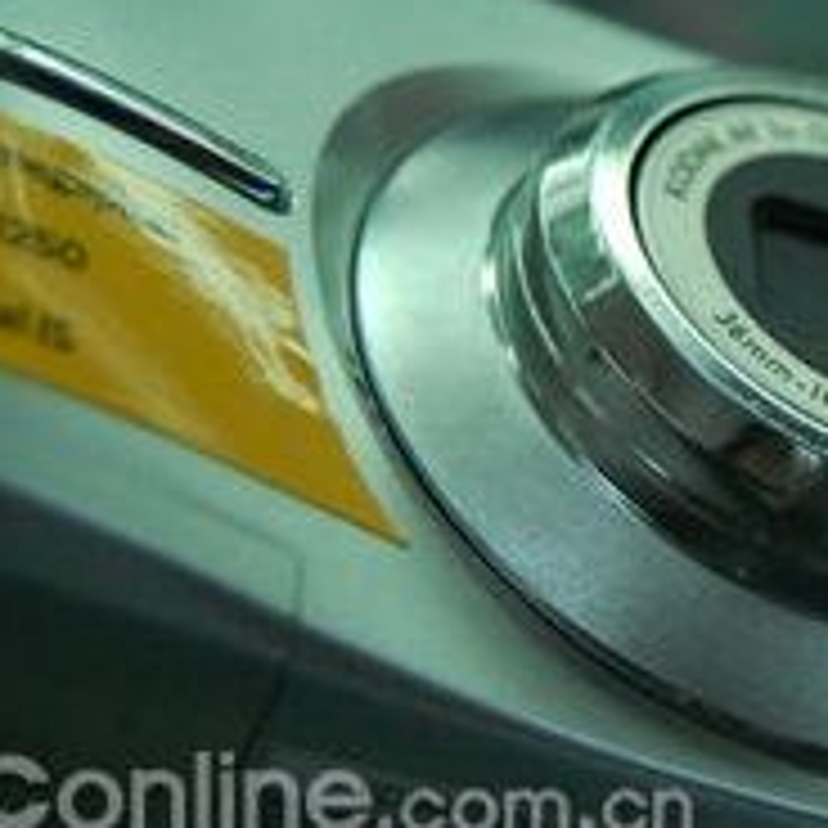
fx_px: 3790
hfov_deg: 12.3
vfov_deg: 12.5
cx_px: 848
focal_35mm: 140
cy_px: 333
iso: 1600
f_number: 5.3
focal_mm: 45
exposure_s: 1/400
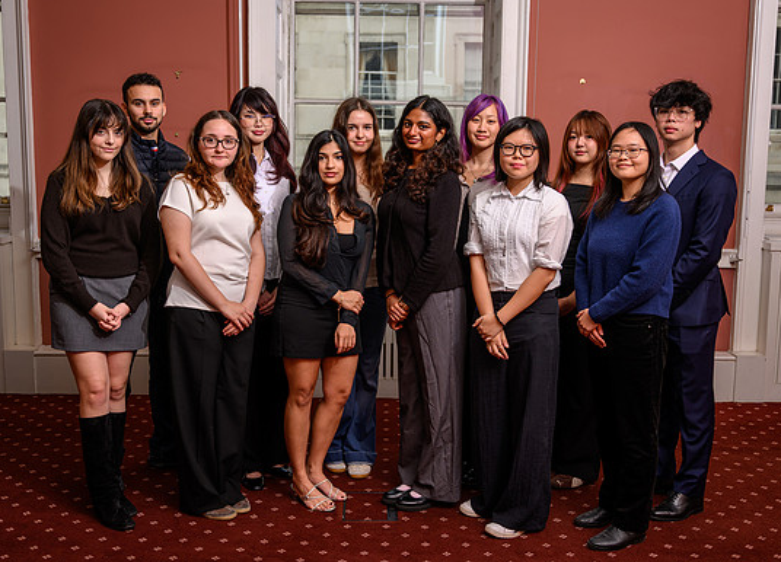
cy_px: 265
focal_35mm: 40
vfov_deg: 35.1
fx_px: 890
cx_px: 390
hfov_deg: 47.4
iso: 50
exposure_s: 1/200
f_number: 4
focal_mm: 34
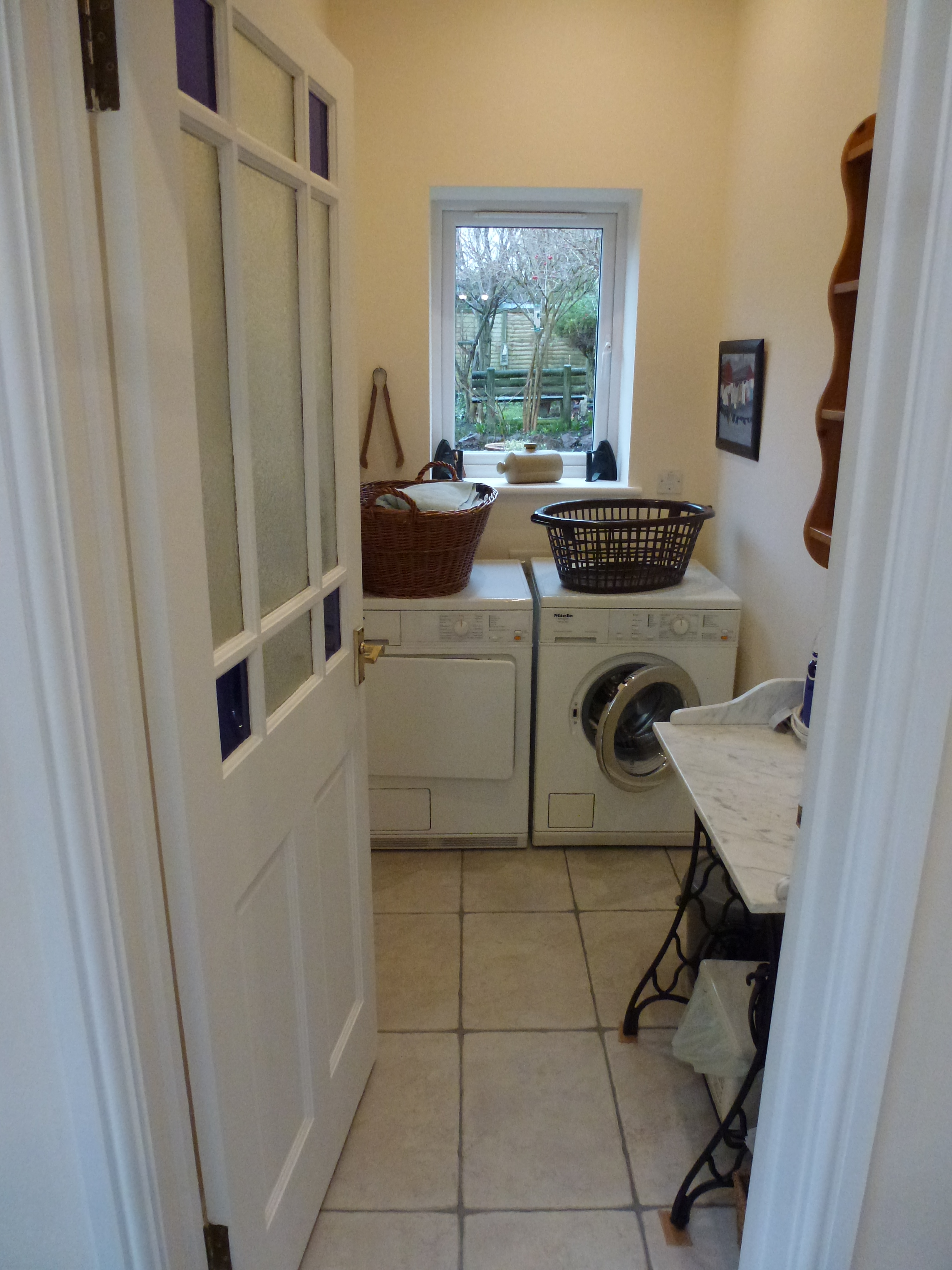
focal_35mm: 24
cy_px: 635
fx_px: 880
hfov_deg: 56.8
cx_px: 476
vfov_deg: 71.6
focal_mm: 4.3
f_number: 3.3
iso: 400
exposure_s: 1/40
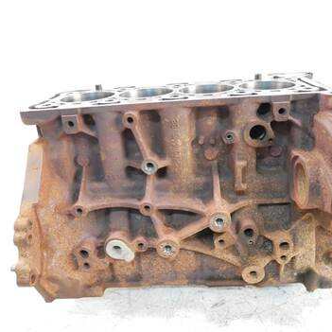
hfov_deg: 55.5
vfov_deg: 55.6
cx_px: 181
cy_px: 164
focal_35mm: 29
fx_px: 315
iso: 3200
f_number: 3.5
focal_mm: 12
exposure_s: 1/60
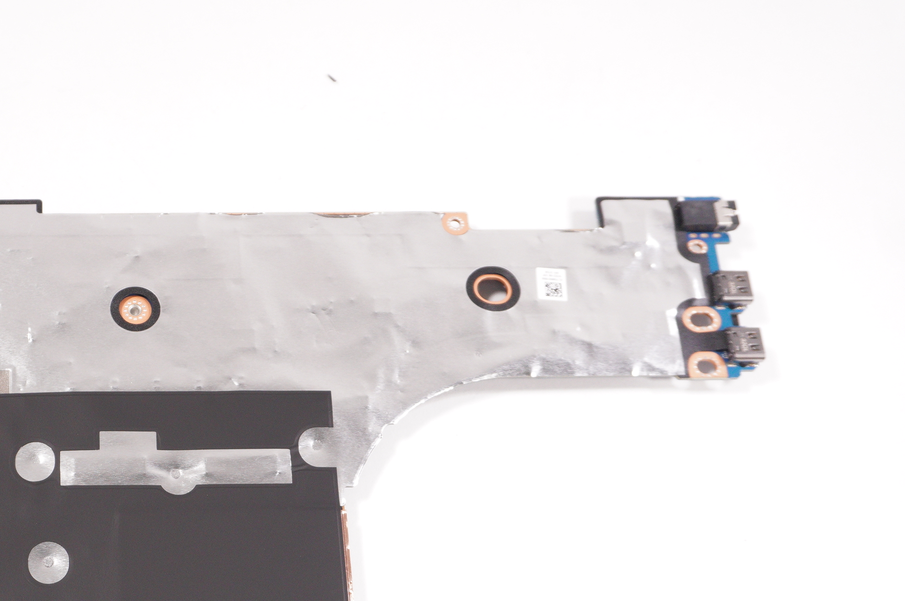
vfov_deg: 24.1
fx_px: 1378
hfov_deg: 34.8
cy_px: 509
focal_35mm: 55
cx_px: 137
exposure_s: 1/160
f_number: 5.6
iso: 800
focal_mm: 21
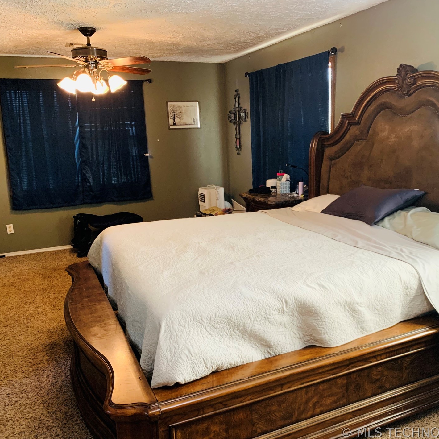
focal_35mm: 31
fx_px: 445
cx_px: 244
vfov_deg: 52.5
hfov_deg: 52.4
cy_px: 221
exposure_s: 1/60
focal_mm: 4.25
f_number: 1.8
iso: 320
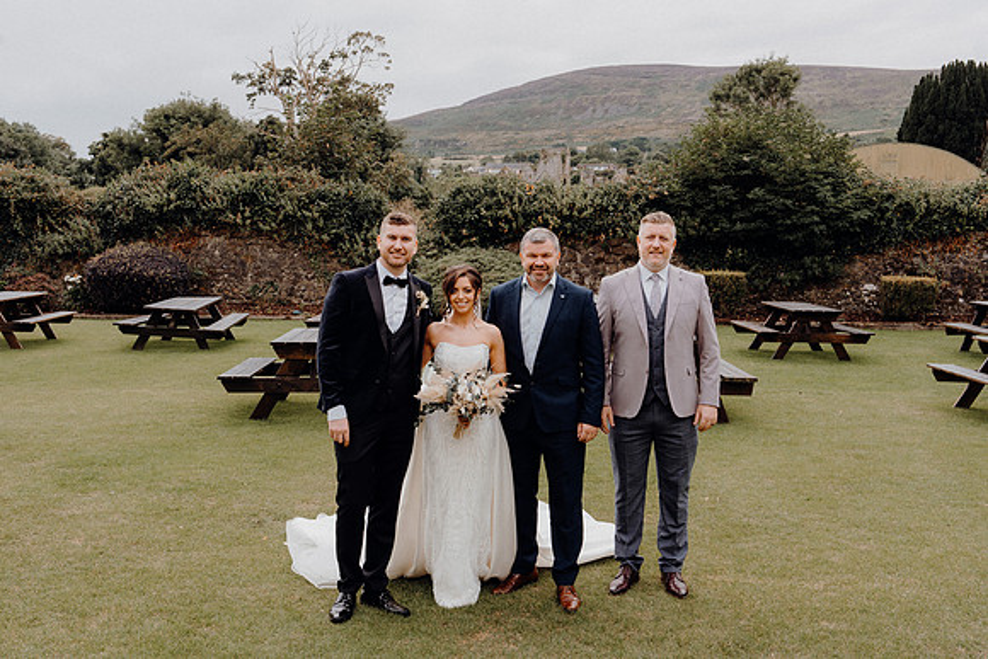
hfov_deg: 51.9
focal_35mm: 37
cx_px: 494
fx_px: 1016
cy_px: 330
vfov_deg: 36.0
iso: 125
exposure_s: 1/160
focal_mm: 37
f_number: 6.3
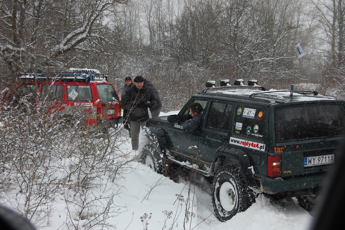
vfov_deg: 23.7
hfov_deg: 35.1
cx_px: 172
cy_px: 115
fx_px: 546
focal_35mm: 57
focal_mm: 38
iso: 200
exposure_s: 1/200
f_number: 7.1
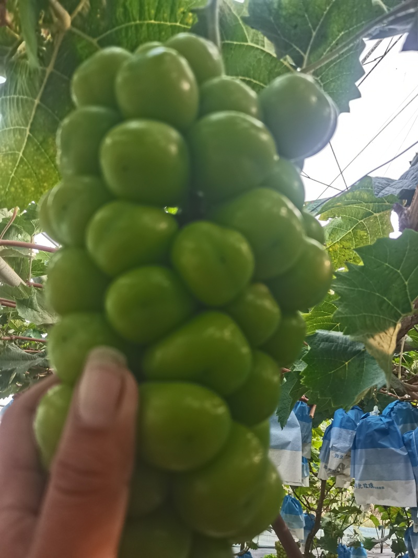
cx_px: 209
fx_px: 435
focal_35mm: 27
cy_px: 279
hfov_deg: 51.3
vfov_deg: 65.3
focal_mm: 4.94
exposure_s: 1/99.9
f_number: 1.9
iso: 64
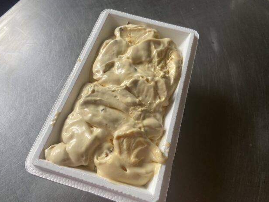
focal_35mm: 28
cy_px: 107
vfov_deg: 49.7
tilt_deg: -64.2
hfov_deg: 63.4
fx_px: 218
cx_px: 132
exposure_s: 1/121
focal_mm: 4.25
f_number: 1.8
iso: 80
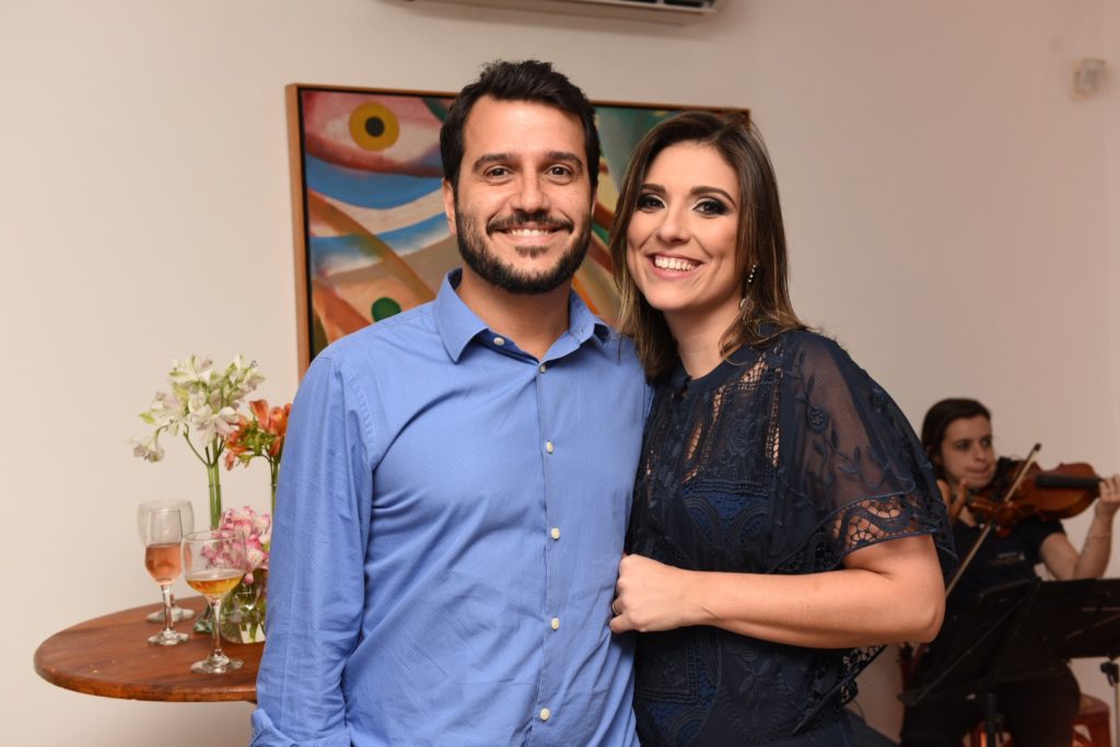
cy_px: 374
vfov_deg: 28.1
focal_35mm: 48
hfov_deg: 41.1
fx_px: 1493
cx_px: 560
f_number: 5.6
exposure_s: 1/160
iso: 320
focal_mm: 48
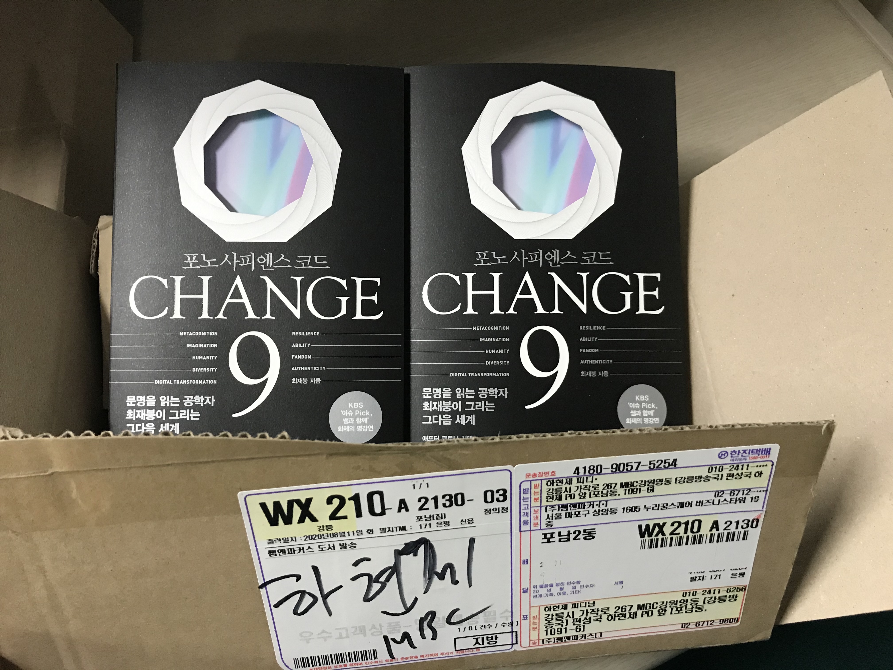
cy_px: 335
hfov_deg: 63.4
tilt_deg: -64.2
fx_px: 722
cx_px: 446
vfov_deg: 49.7
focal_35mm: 28
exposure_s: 1/15
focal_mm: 3.99
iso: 64
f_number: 1.8
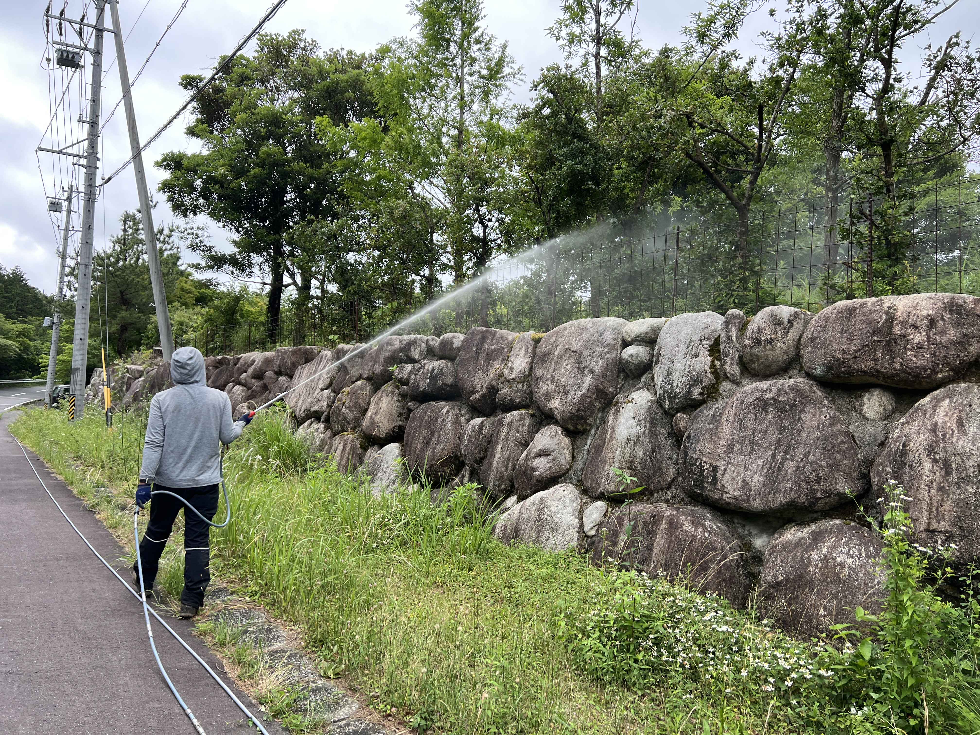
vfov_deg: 53.1
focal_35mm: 26
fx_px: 736
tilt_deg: +2.3
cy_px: 368
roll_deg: -1.3
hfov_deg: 67.3
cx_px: 490
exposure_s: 1/172
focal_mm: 5.7
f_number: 1.5
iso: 50
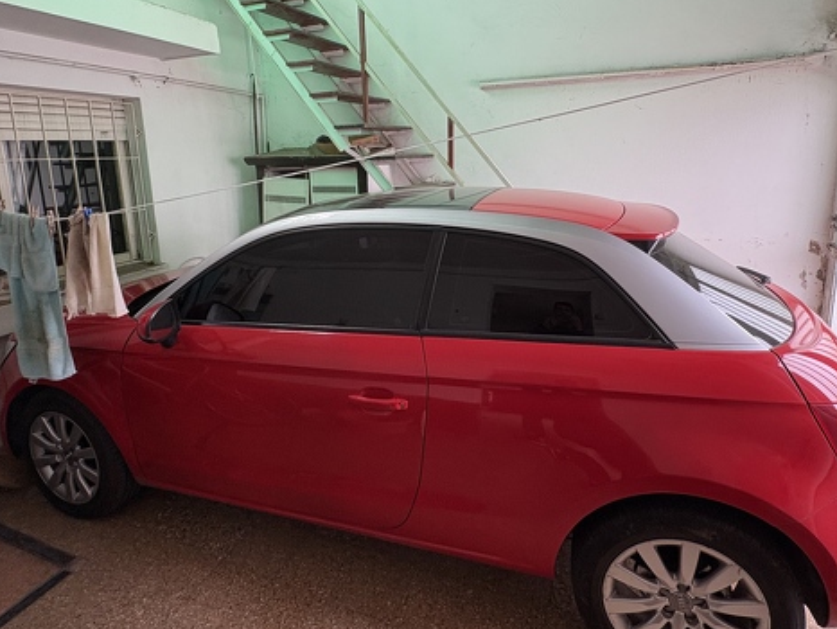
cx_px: 435
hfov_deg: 81.7
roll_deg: +1.7
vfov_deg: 65.0
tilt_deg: -9.1
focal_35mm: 20
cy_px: 235
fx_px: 484
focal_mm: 2.22
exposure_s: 1/99
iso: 160
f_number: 2.2
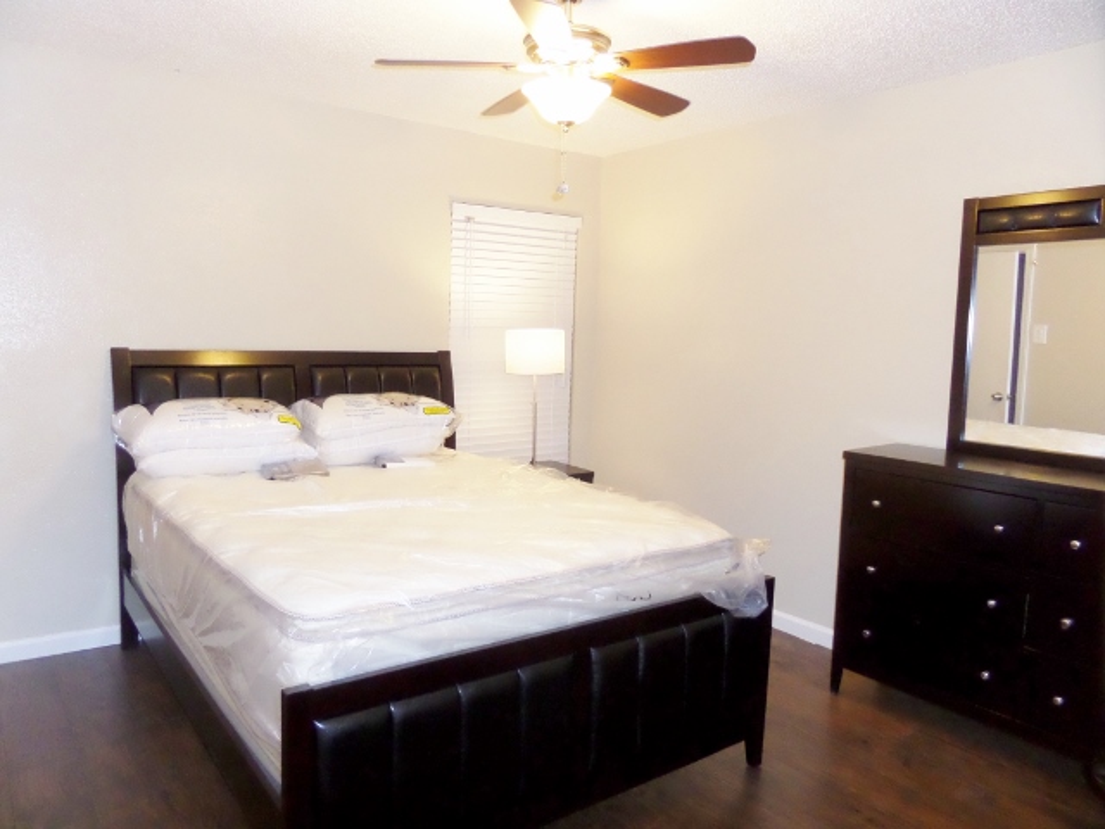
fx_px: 766
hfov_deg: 71.6
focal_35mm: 24
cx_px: 552
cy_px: 414
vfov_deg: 56.8
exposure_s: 1/30
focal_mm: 4
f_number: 3.2
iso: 400
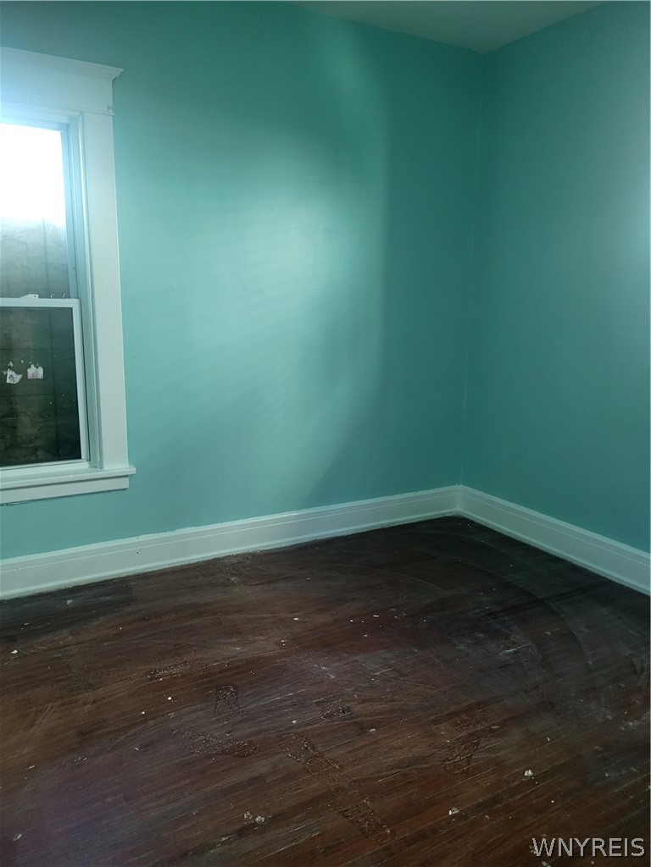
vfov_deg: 67.3
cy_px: 434
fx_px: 652
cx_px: 326
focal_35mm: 26
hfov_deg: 53.1
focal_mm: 5.4
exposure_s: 1/40
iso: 400
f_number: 1.8
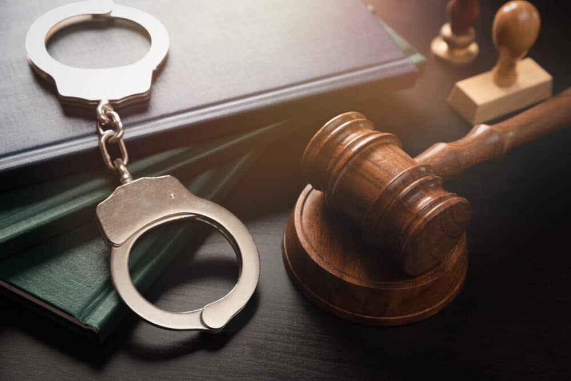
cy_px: 190
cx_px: 286
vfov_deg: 19.5
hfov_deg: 28.8
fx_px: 1111
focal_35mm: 70
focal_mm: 70
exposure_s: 1/100
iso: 200
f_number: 7.1
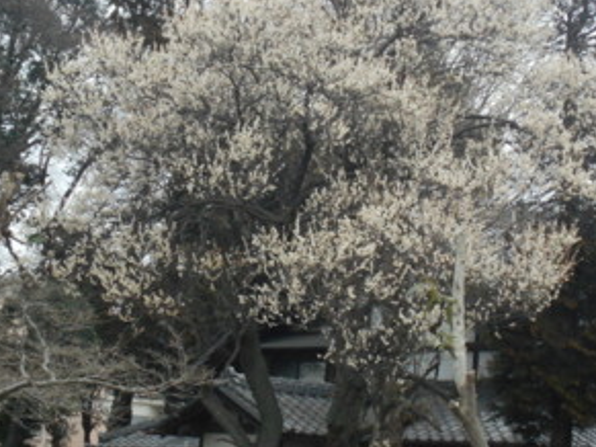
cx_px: 317
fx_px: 1996
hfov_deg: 17.0
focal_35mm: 116
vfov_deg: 12.8
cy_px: 219
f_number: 5.8
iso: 280
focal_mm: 13.5
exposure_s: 1/250
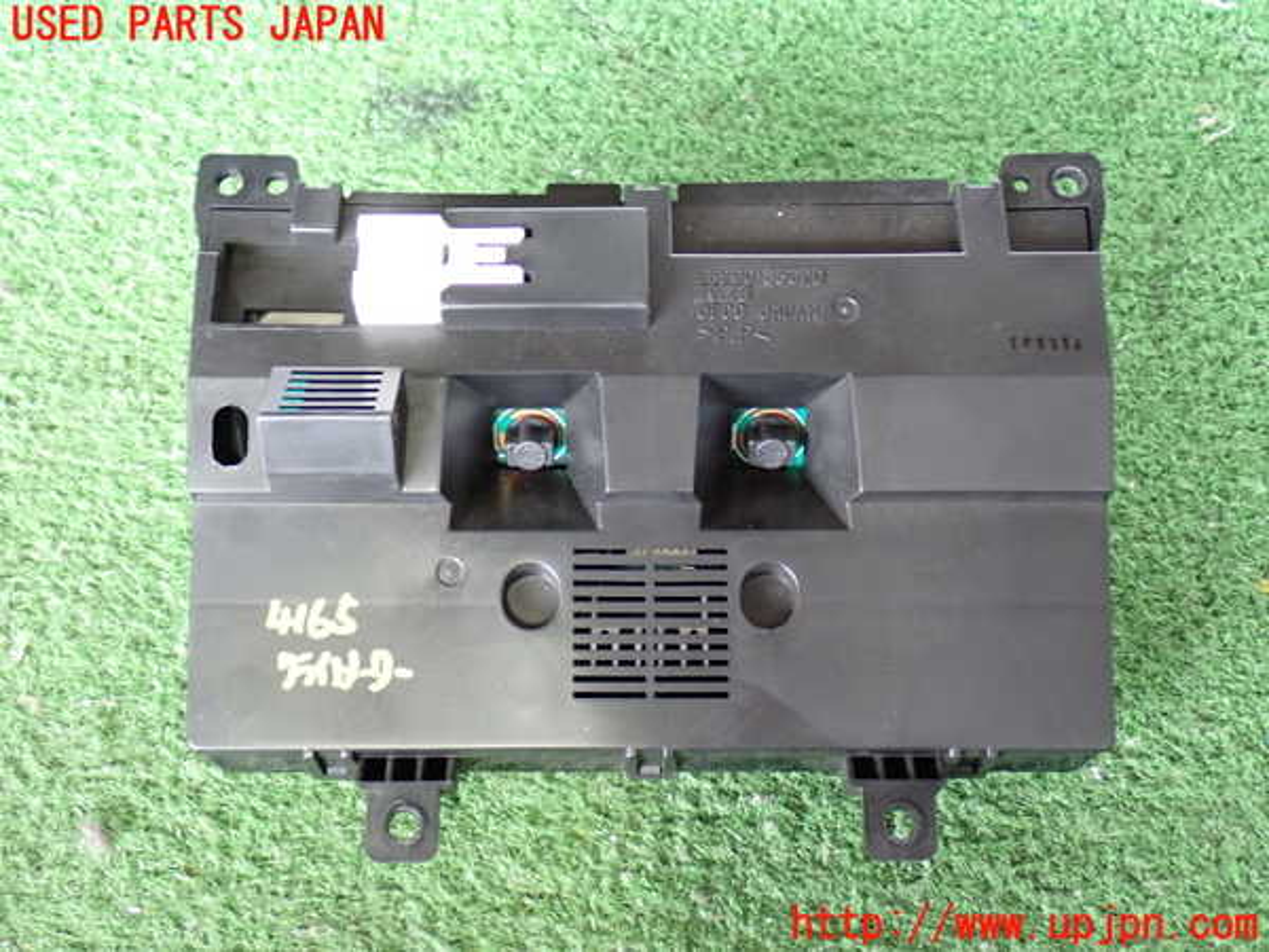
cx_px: 634
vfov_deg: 30.9
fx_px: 1723
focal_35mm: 47
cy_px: 476
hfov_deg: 40.4
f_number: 3.1
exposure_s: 1/30
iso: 800
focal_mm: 8.4
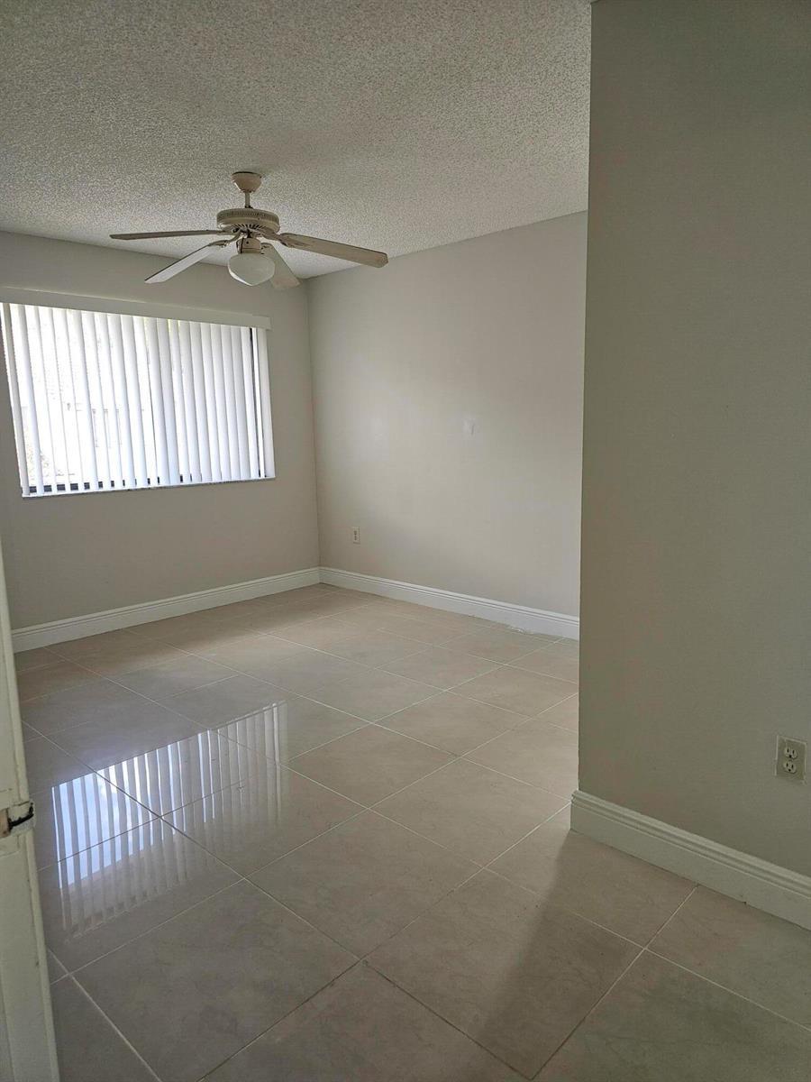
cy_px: 541
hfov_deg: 58.9
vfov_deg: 73.9
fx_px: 718
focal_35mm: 23
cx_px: 406
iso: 50
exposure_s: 1/60
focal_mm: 6.3
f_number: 1.7
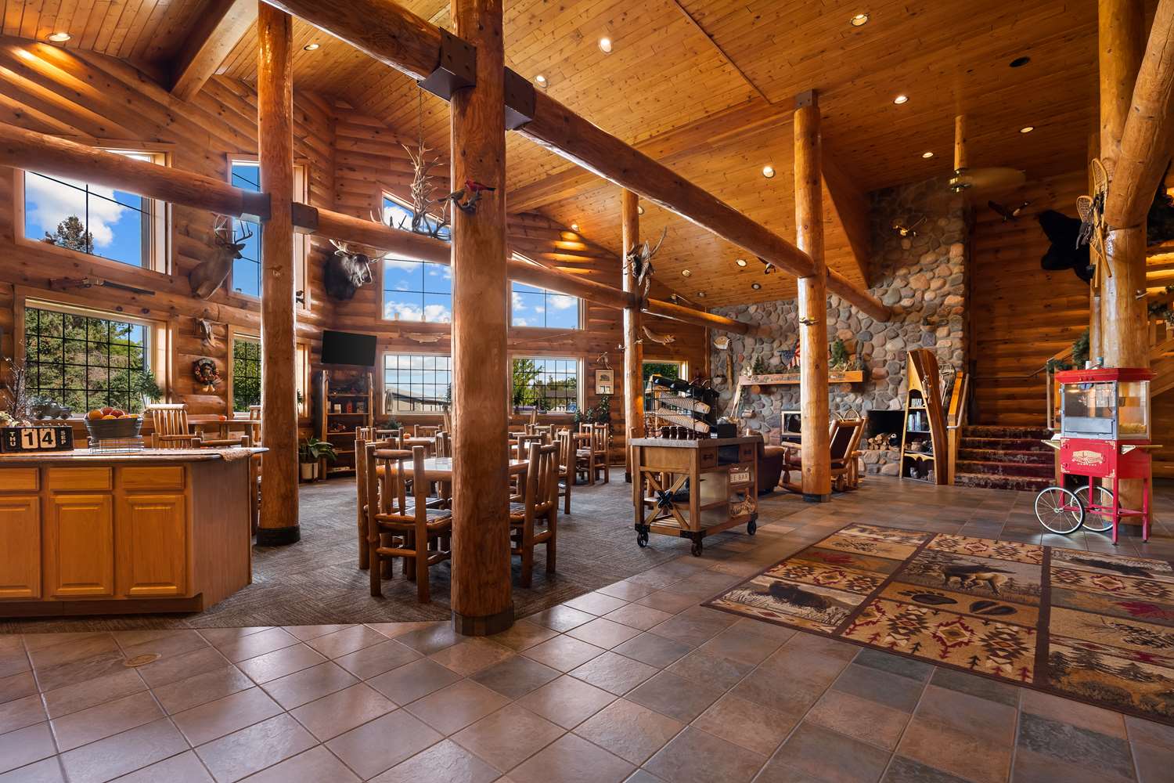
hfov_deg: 96.7
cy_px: 392
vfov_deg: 73.7
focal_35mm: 16
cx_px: 587
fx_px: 522
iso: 400
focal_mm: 16
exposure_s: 1/5
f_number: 8
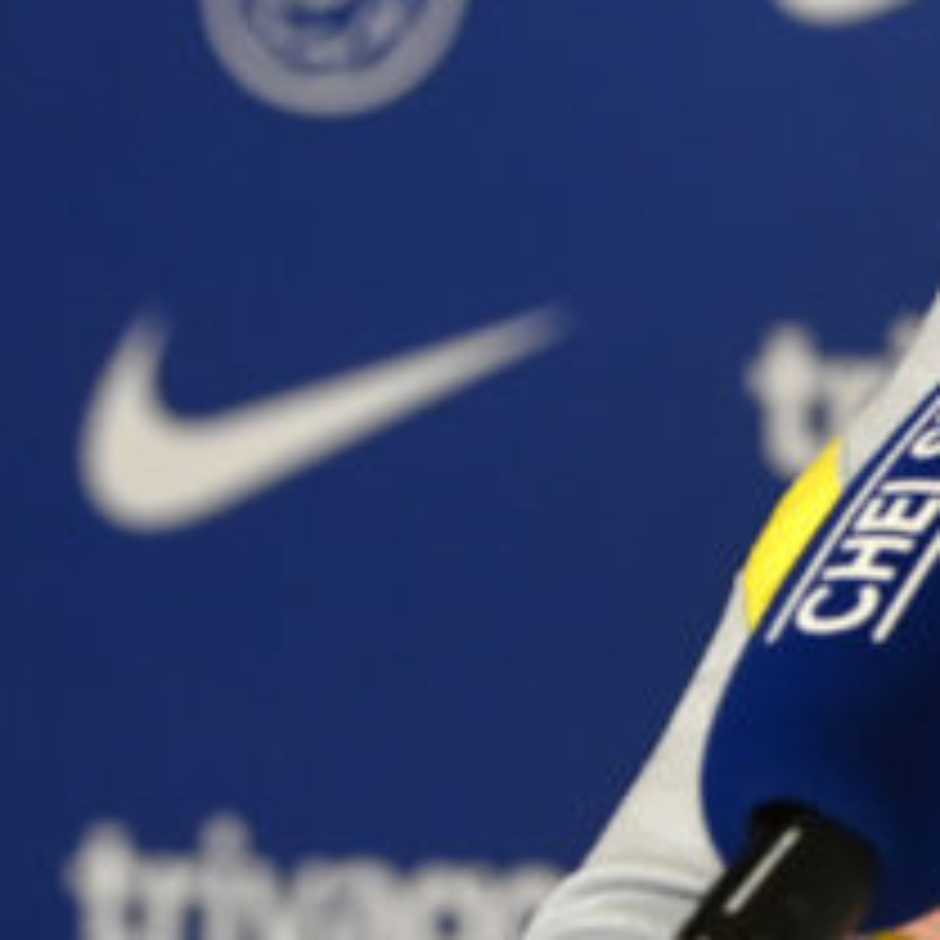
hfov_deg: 3.8
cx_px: 1651
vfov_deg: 3.8
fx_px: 14071
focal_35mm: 458
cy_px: 101
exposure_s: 1/400
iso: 2500
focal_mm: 110
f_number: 4
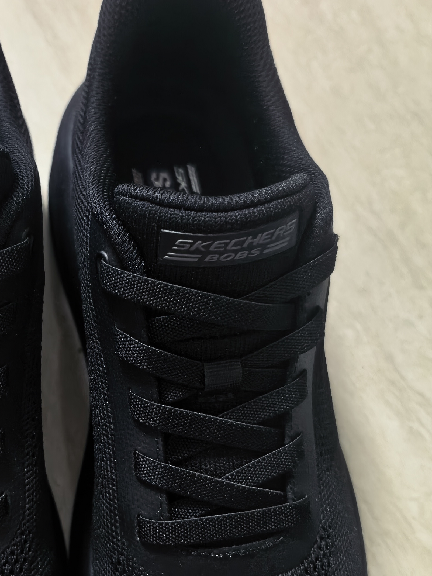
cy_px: 380
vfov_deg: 40.8
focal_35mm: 46
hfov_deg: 30.7
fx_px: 765
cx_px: 79
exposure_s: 1/33.2
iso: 250
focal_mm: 5.75
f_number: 1.4
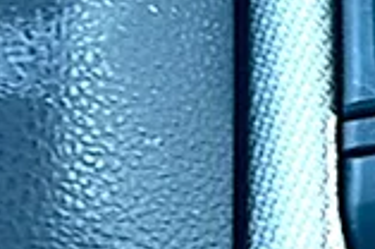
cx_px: 693
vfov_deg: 7.3
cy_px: -102
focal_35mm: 186
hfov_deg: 10.4
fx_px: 1934
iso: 64
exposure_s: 1/66
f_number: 1.78
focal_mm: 6.86
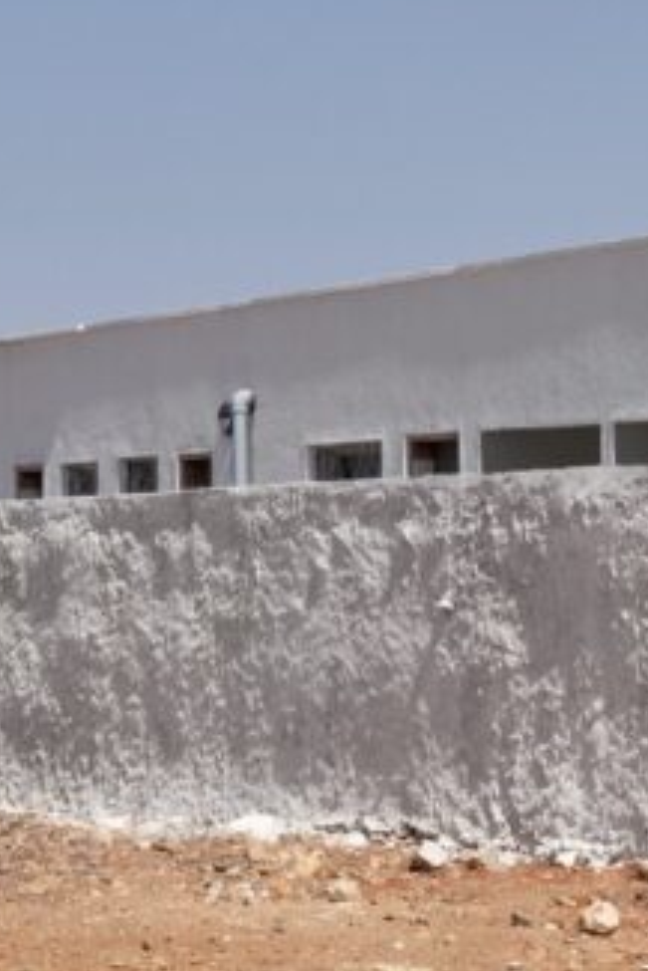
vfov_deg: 13.7
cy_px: 34
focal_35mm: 148
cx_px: 287
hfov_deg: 9.3
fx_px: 3991
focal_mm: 31.5
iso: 200
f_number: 5.6
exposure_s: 1/1700
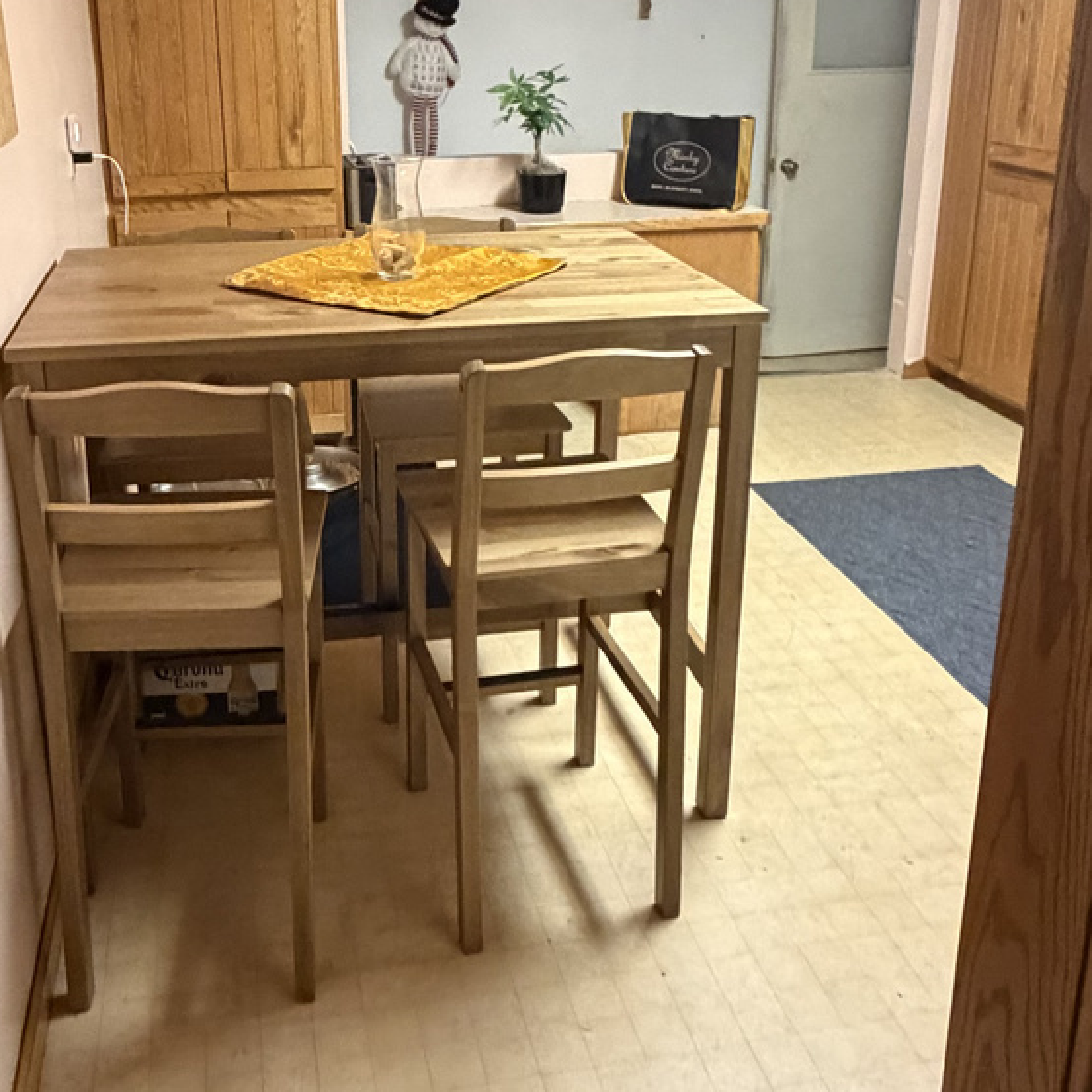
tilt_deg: -15.9
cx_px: 424
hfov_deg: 48.1
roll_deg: +0.6
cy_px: 342
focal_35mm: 34
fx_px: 1213
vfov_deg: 47.5
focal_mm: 2.22
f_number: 2.2
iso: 800
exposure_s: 1/60
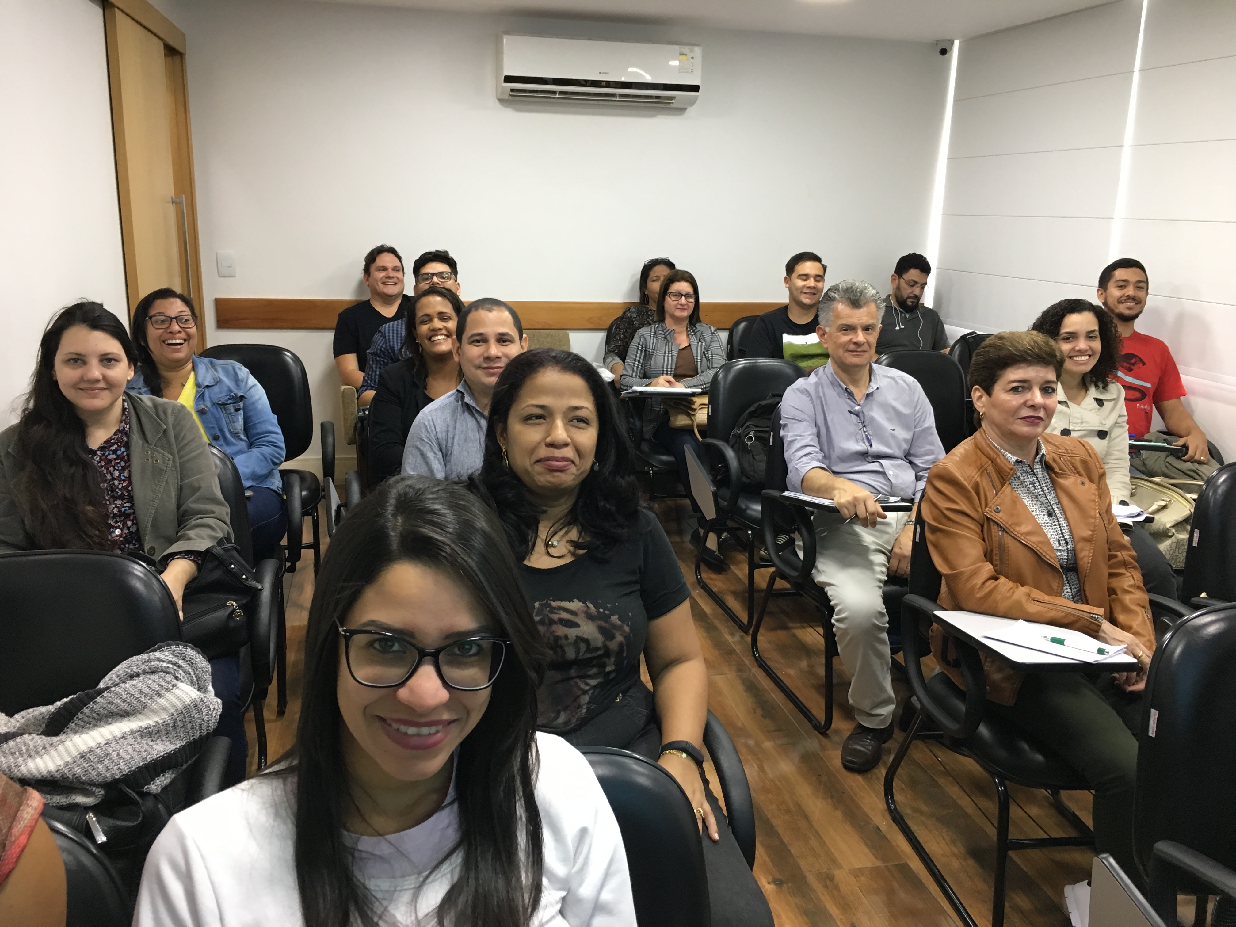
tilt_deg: -12.4
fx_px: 1035
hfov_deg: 61.7
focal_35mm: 29
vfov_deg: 48.2
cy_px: 464
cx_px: 618
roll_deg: -1.4
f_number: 2.2
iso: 100
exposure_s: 1/30
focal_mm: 4.15
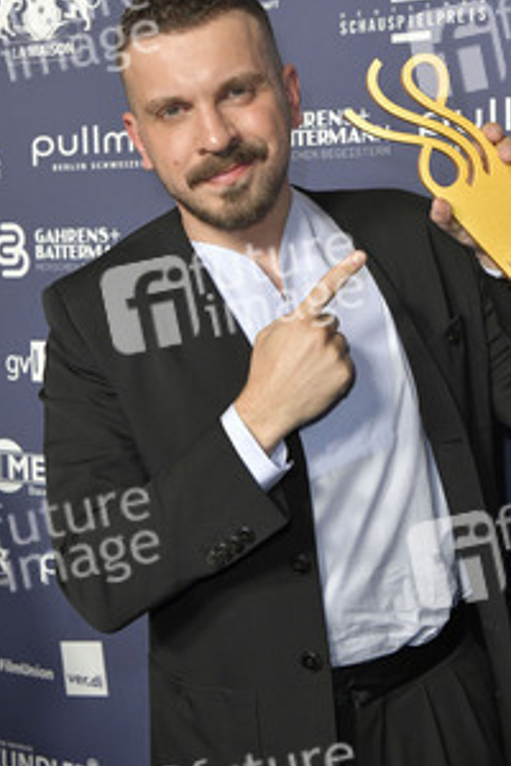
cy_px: 421
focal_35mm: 56
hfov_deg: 24.2
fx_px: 1192
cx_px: 307
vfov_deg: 35.6
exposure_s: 1/250
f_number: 6.3
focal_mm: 42
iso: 2000
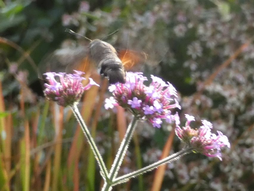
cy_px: 96
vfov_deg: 13.2
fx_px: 822
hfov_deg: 17.6
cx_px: 127
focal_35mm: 112
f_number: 5
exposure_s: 1/80
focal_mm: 20.1
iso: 400
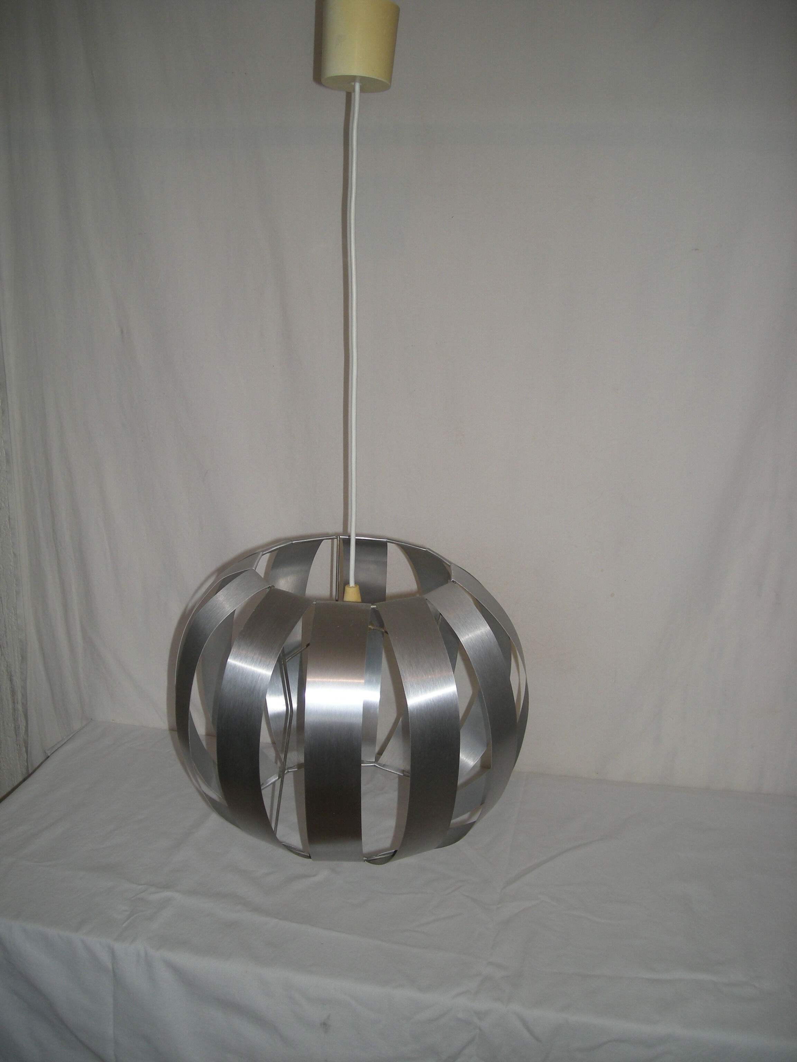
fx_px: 1074
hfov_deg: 40.7
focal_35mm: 35
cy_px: 531
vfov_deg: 52.6
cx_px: 398
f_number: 2.8
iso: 50
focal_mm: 5.7
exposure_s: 1/52.7
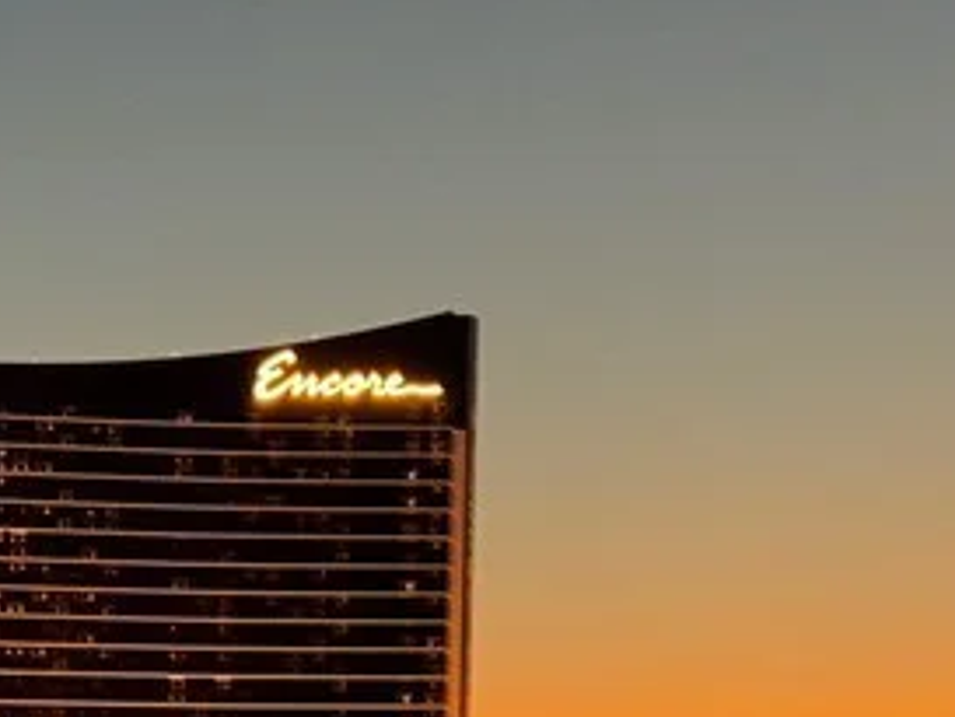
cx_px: 993
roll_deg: +0.0
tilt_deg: +8.6
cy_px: 290
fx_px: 4968
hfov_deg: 10.9
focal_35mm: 180
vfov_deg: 8.3
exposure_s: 1/41
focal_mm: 6.86
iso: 250
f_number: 1.78
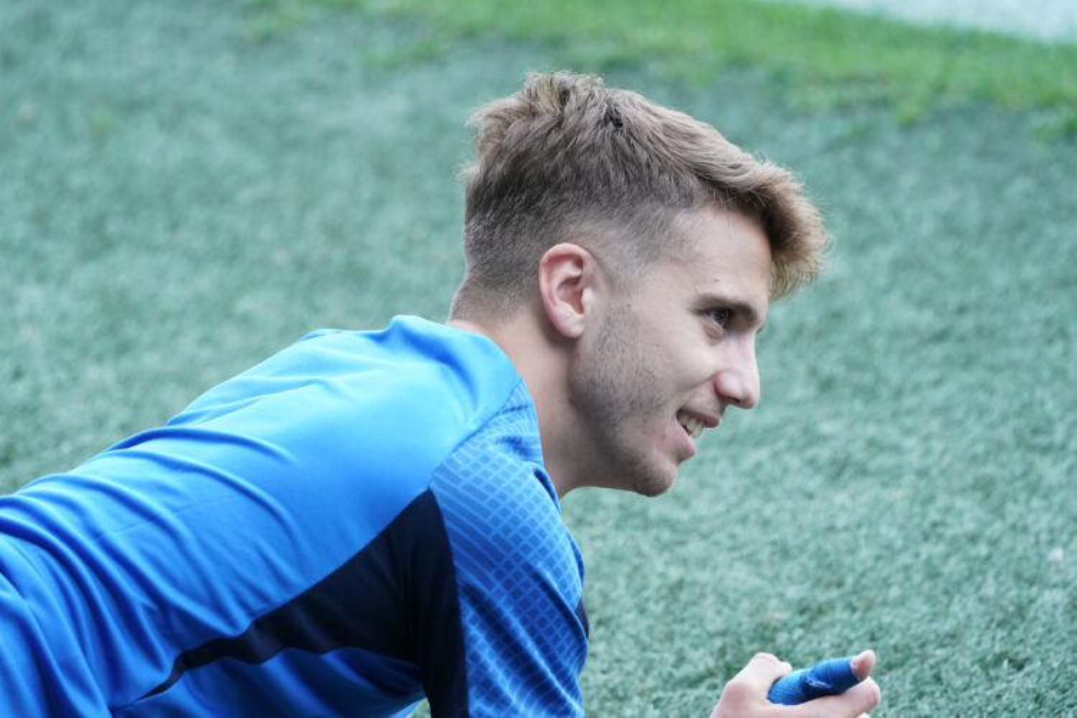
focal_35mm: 371
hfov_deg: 5.6
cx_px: 538
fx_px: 11098
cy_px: 359
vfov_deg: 3.7
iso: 2500
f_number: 7.1
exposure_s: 1/400
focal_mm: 371
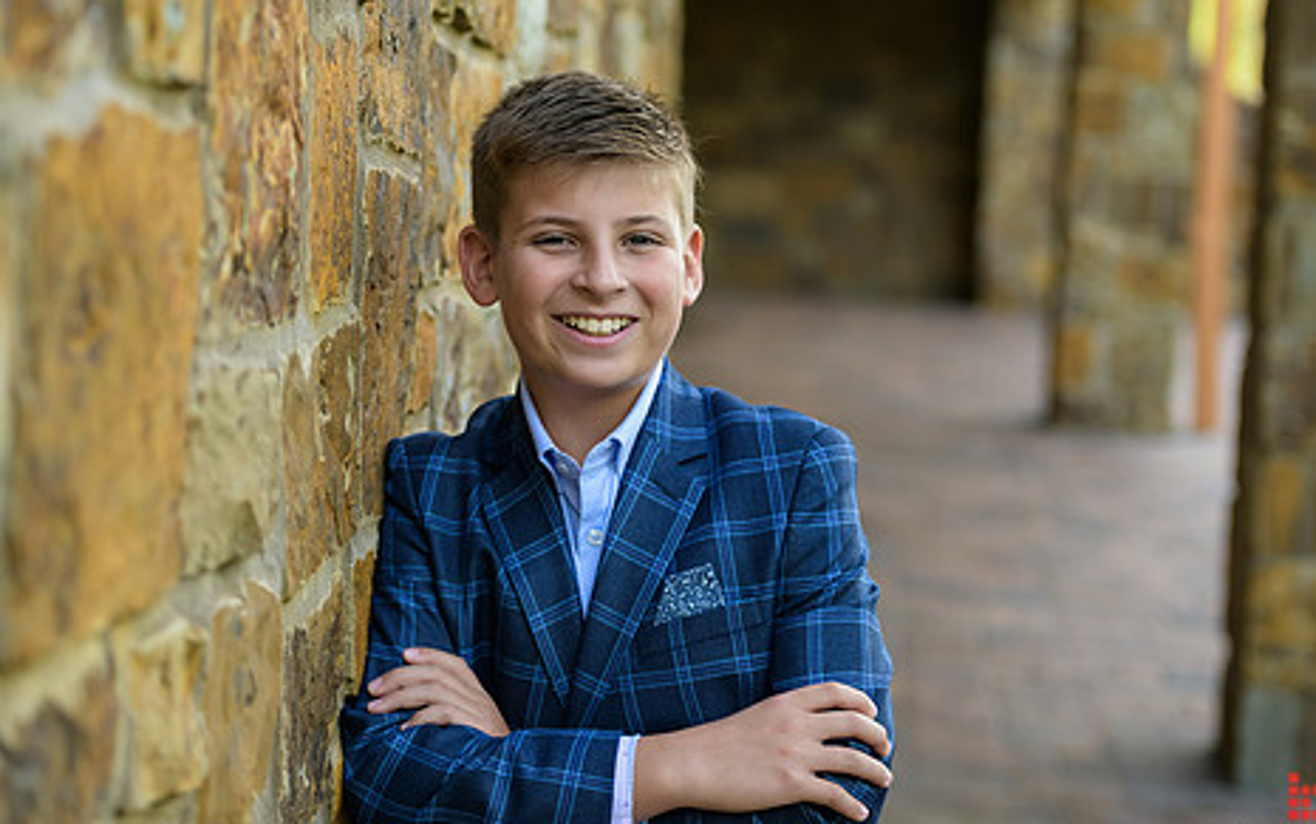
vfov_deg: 14.7
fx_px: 3193
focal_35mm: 89
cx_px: 668
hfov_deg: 23.3
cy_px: 372
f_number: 3.2
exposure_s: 1/500
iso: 200
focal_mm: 70
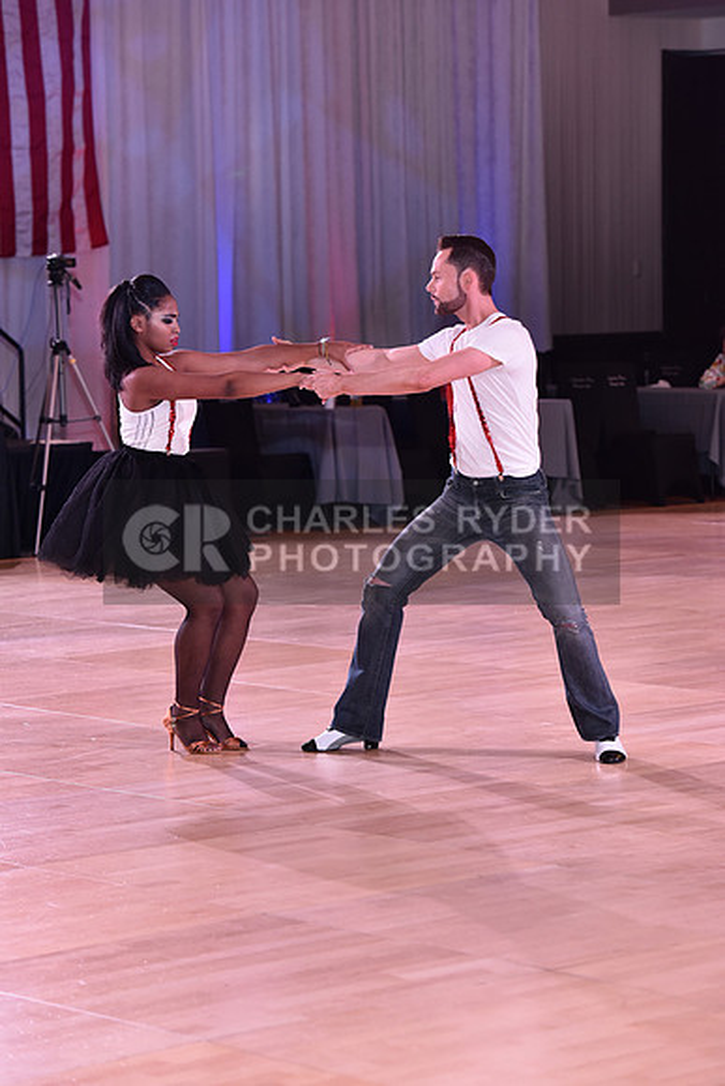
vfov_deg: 17.6
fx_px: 3502
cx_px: 362
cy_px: 543
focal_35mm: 116
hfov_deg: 11.8
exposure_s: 1/160
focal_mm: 116
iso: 1600
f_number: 5
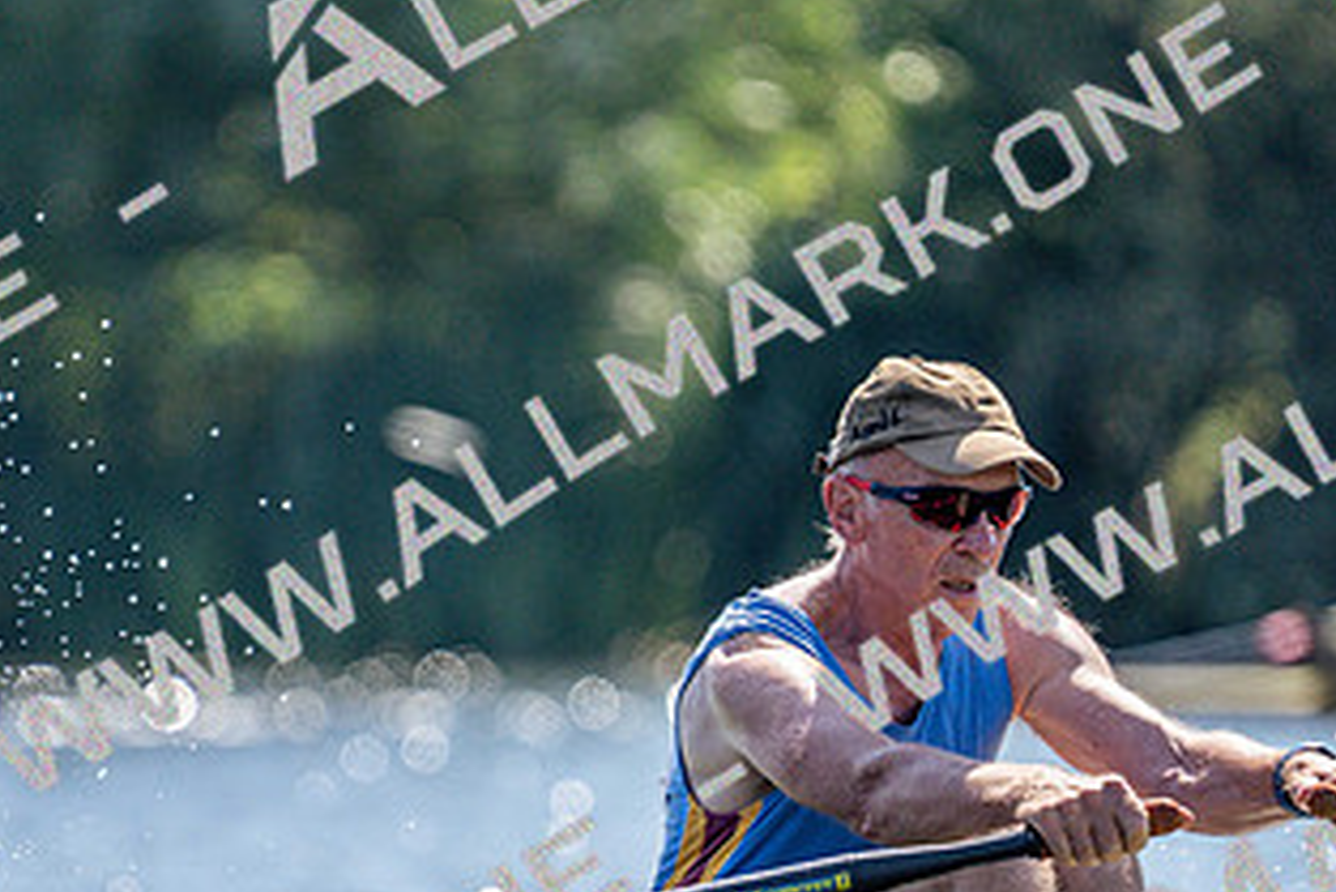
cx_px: 504
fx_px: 33896
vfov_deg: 1.5
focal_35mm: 913
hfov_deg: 2.3
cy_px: 805
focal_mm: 493
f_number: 6.3
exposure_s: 1/1600
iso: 320
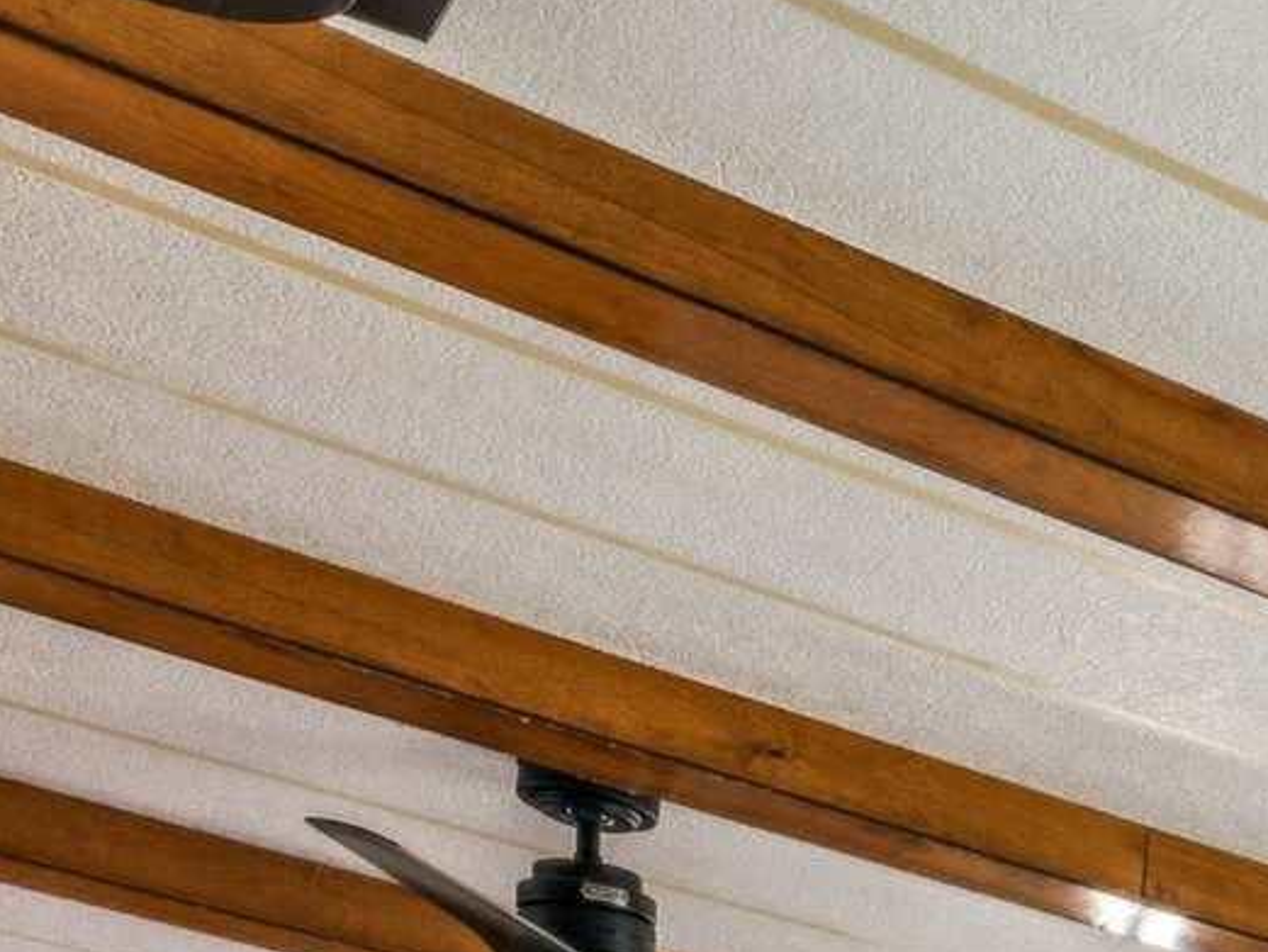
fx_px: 3280
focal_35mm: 90
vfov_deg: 14.2
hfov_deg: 16.6
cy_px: 1821
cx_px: 2524
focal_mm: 15.8
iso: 400
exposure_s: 1/13
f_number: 13
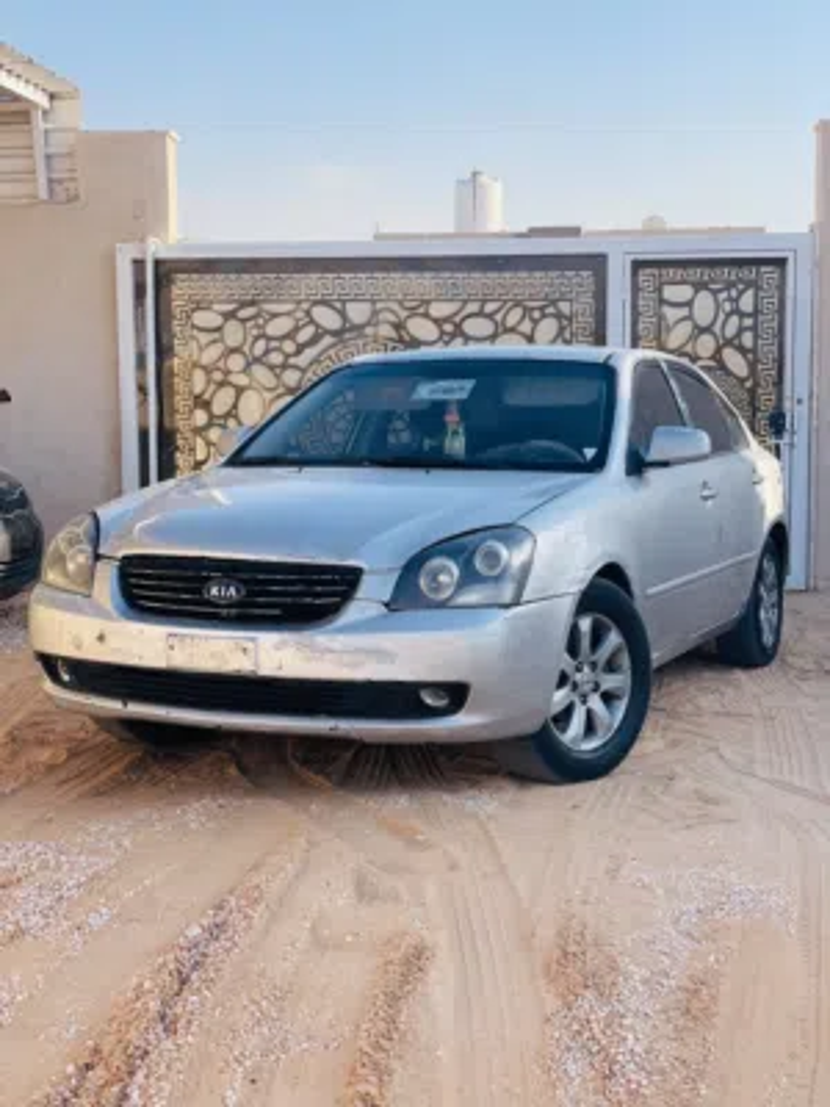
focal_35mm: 52
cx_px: 415
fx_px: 1662
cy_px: 554
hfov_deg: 28.0
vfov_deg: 36.8
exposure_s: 1/1020
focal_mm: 6
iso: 32
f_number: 2
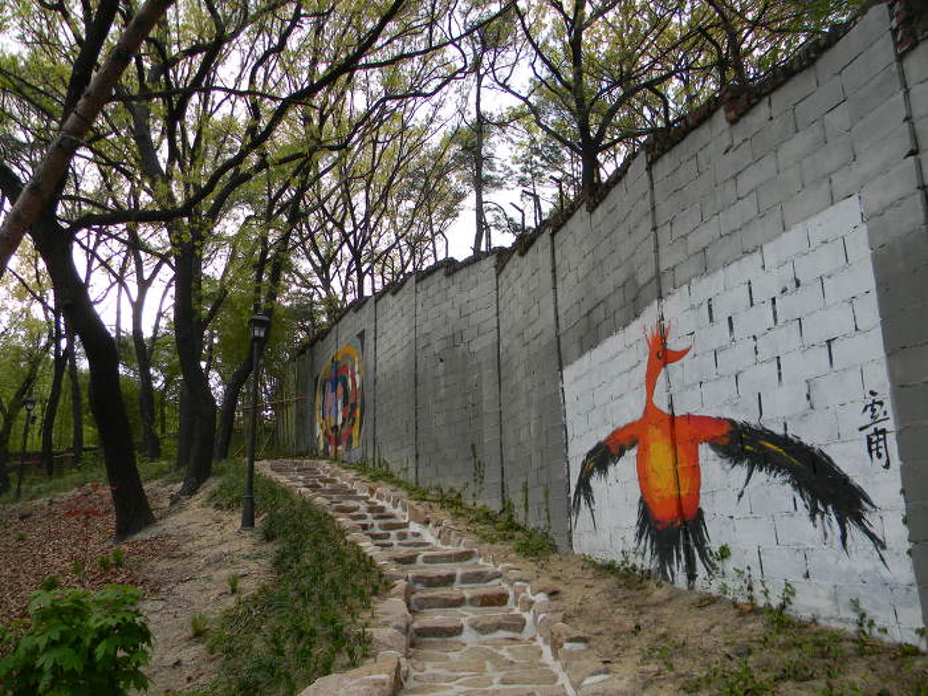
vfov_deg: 49.7
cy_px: 348
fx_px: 751
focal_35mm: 28
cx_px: 464
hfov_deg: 63.4
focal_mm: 5
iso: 80
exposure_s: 1/123
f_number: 3.5
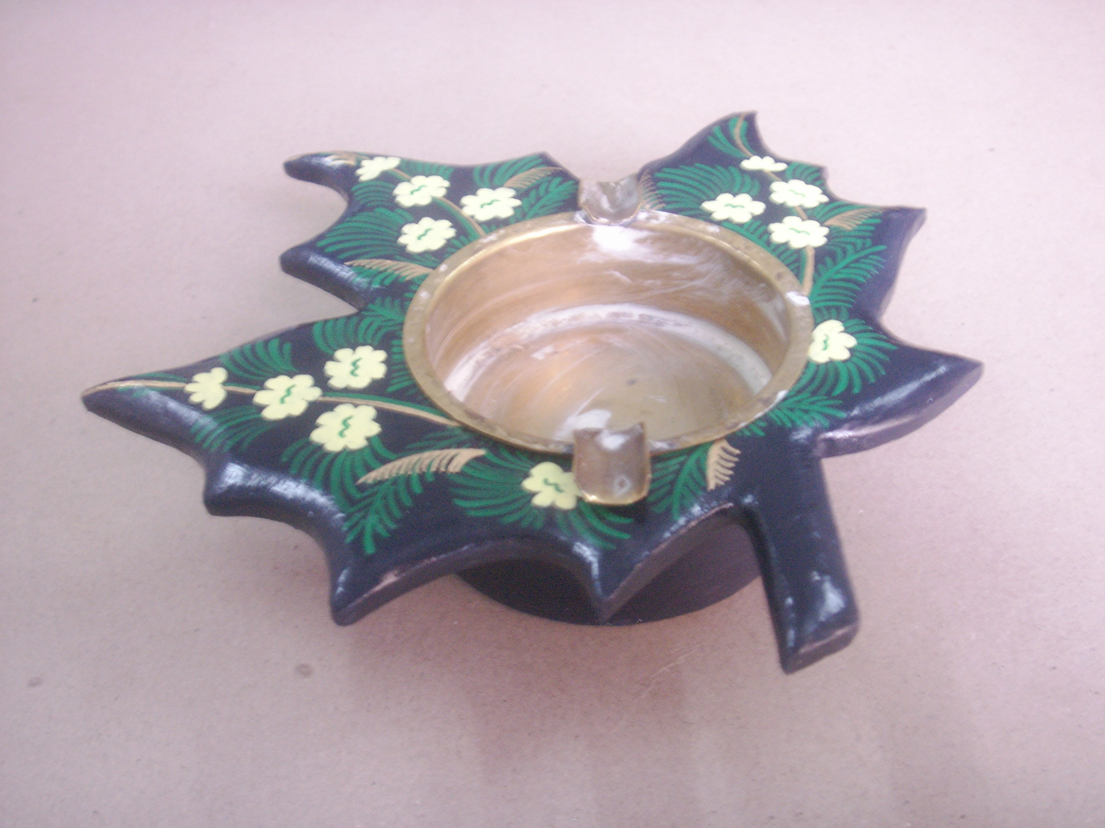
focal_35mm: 37
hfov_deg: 50.1
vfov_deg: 38.7
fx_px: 1181
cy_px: 414
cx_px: 552
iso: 100
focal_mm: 7.7
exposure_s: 1/5
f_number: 3.5
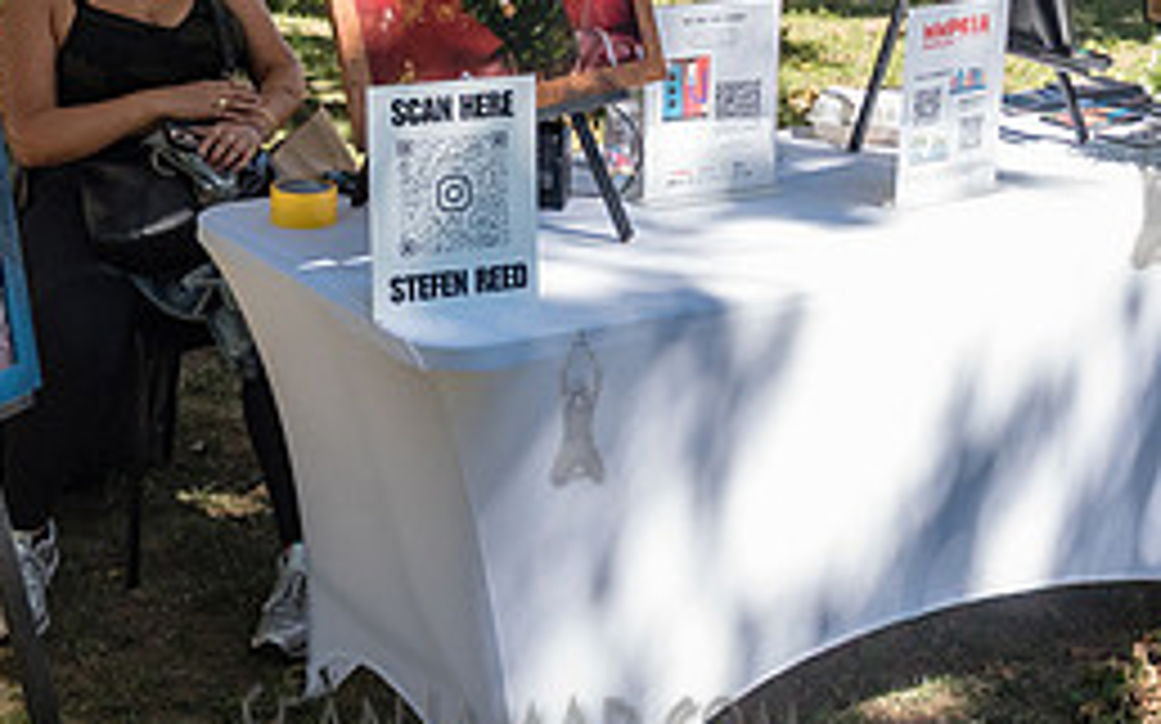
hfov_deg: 27.1
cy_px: -27
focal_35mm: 76
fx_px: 2404
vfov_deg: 16.7
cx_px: 524
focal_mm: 31
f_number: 4
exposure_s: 1/2000
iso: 1250
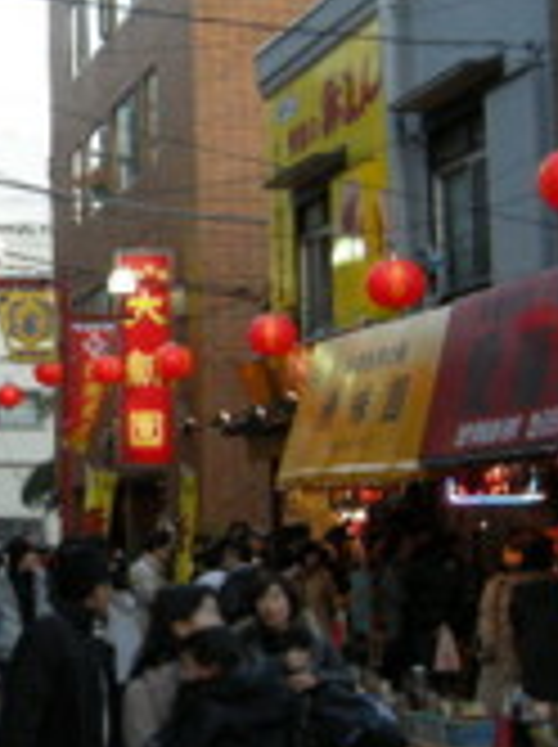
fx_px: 2047
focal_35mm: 95
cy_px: 374
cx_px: -104
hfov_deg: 15.0
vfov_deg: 20.7
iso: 73
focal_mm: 7.5
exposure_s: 1/49.4
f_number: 2.7
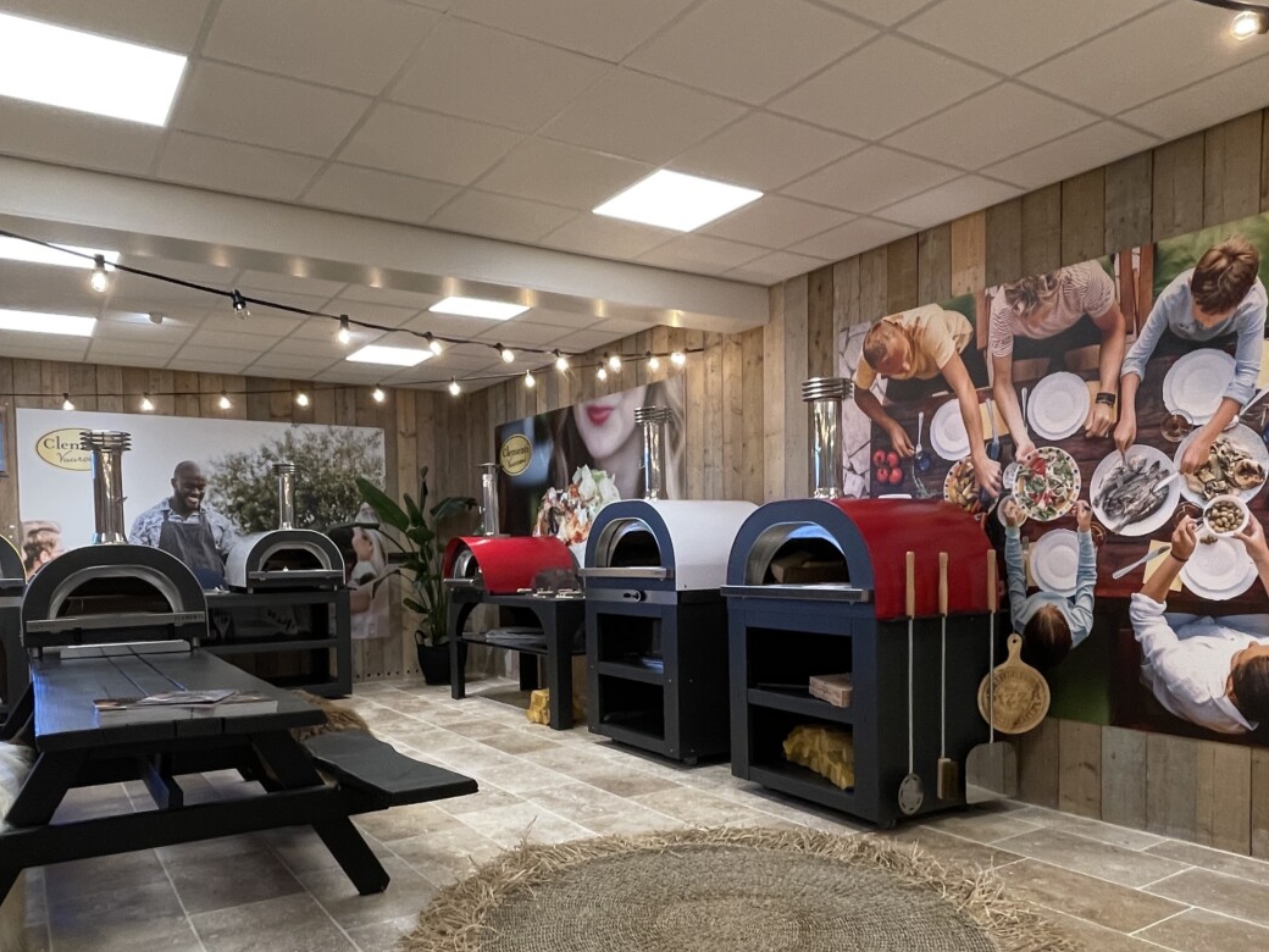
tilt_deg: -3.2
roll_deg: +0.9
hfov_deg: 71.5
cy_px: 585
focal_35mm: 24
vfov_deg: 56.3
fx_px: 880
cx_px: 594
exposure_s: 1/100
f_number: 2.4
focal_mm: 1.54
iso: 320
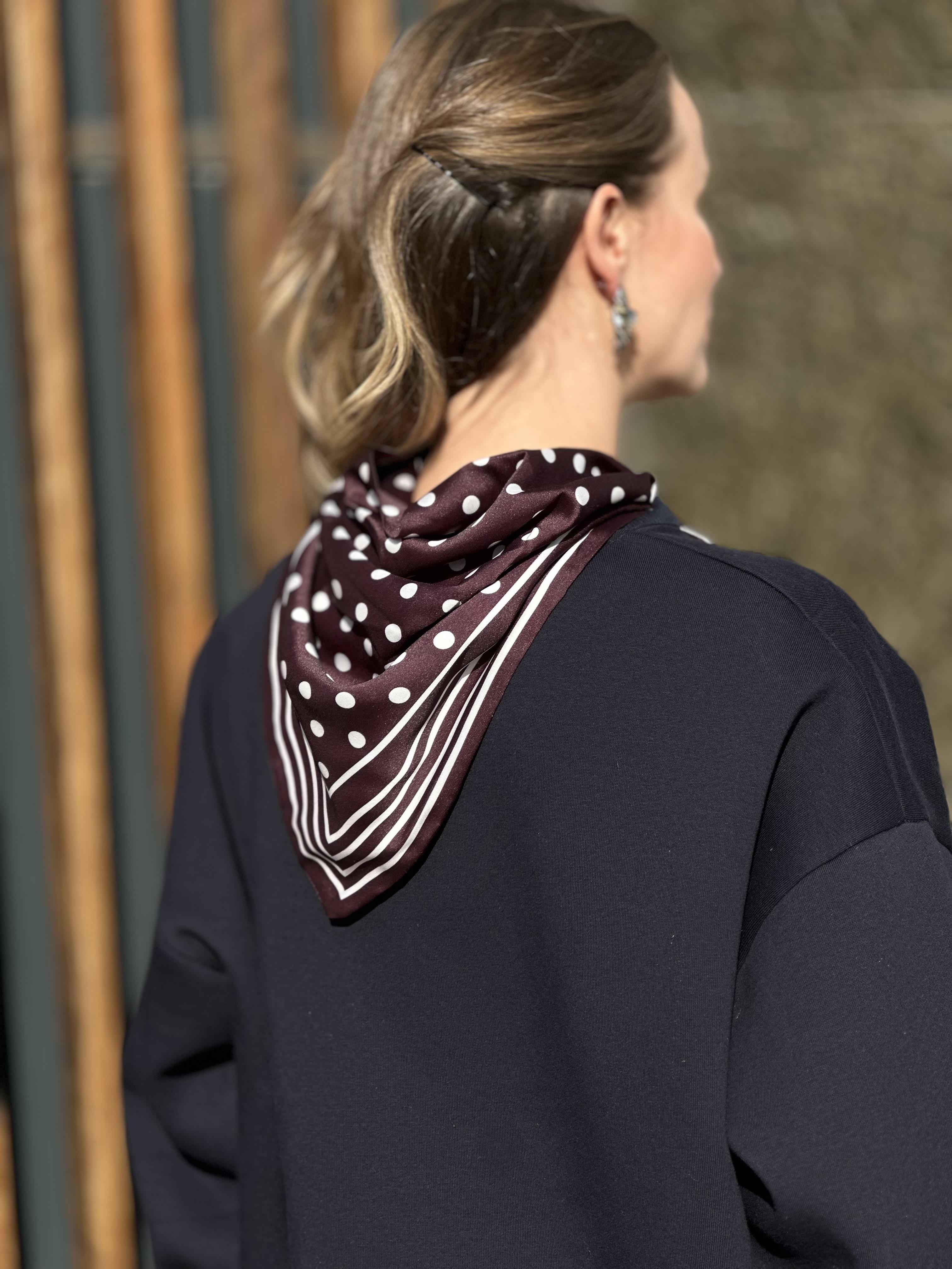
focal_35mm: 77
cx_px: 476
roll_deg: +2.1
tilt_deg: -3.2
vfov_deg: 25.3
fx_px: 2824
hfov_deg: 19.1
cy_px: 634
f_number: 2.8
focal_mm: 9
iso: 32
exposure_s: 1/834
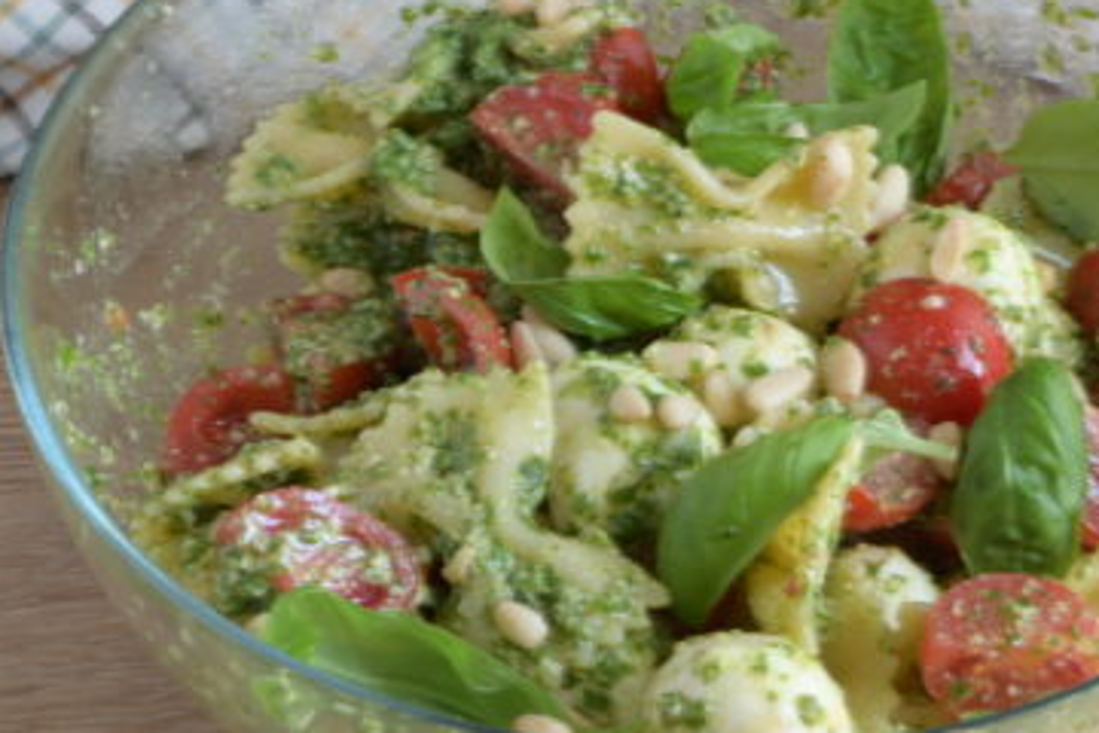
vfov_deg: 13.2
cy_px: 347
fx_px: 3175
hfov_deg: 19.6
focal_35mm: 104
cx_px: 705
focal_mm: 35
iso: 125
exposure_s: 1/2.5
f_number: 11
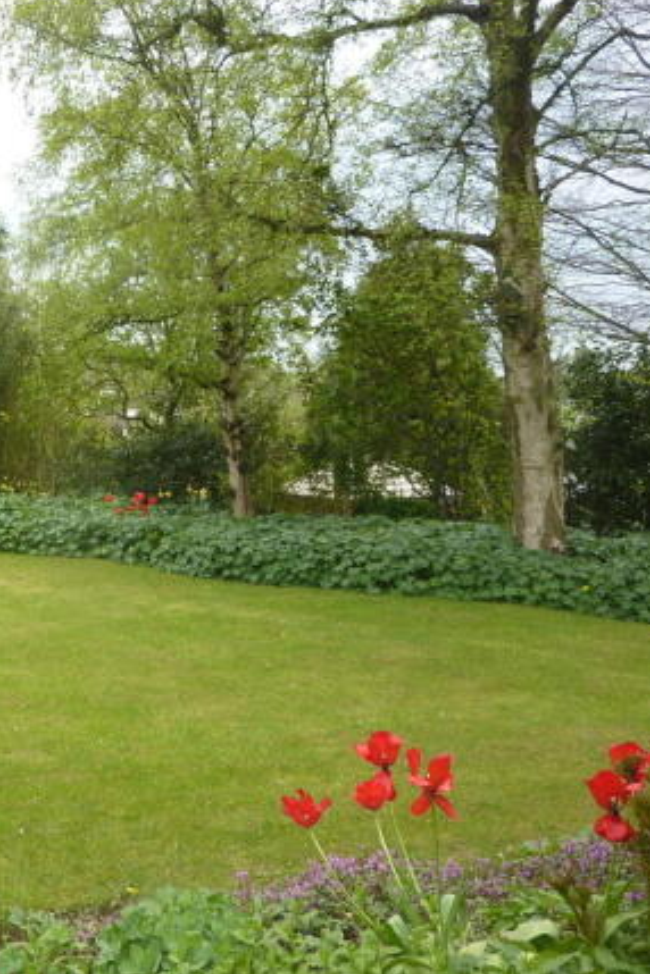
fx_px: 1110
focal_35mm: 41
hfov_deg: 30.8
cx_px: 38
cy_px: 482
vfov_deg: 47.4
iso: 80
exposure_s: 1/125
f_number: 4
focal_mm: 4.7
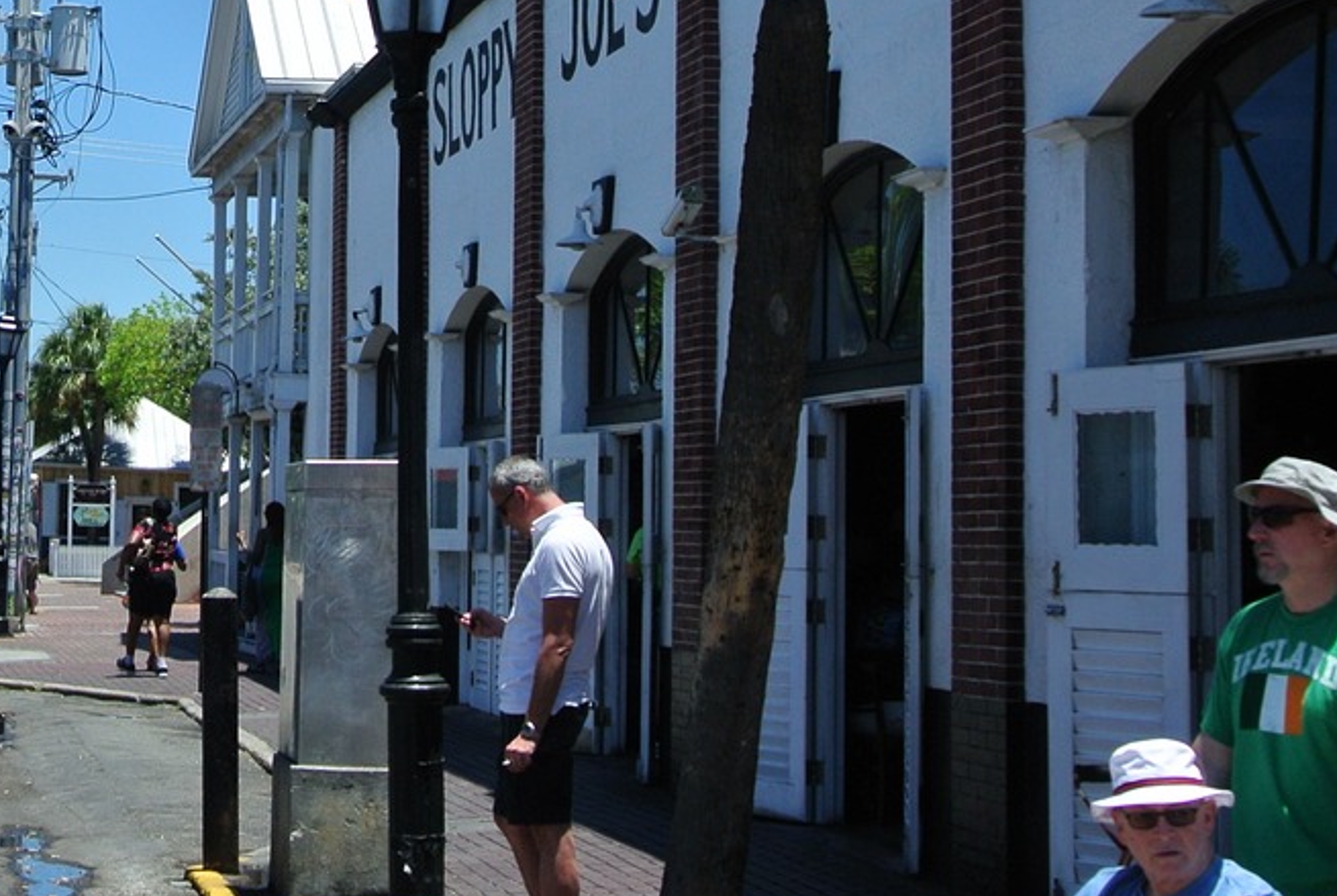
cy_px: 121
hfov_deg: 23.2
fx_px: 3087
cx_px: -63
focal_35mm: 83
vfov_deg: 16.3
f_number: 5
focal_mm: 12.7
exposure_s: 1/800
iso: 100
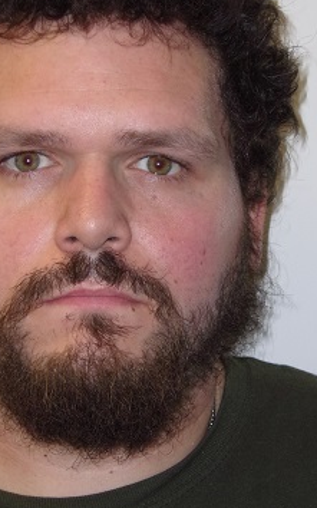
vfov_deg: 17.4
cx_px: 87
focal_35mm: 120
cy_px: 216
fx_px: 1660
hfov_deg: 10.9
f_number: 5.6
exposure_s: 1/34
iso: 200
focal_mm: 15.6
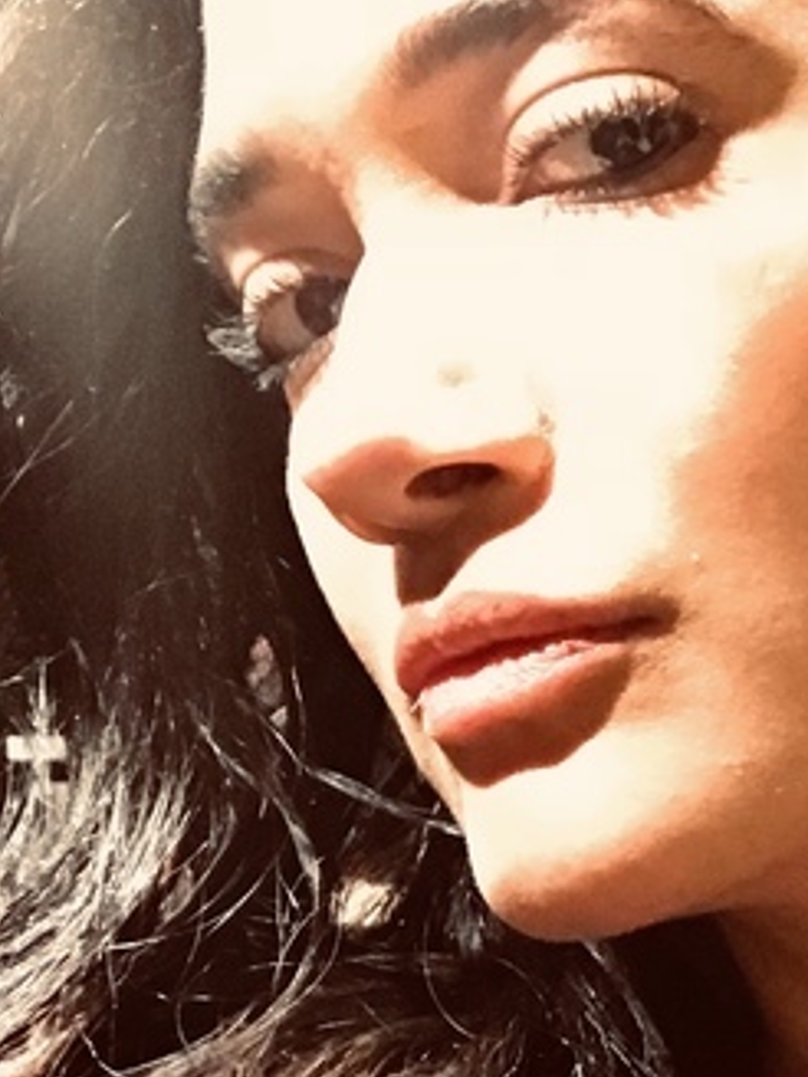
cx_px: 1008
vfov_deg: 21.0
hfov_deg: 15.6
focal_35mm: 91
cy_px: 985
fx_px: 2832
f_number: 2.2
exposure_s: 1/15
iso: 320
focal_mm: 2.87
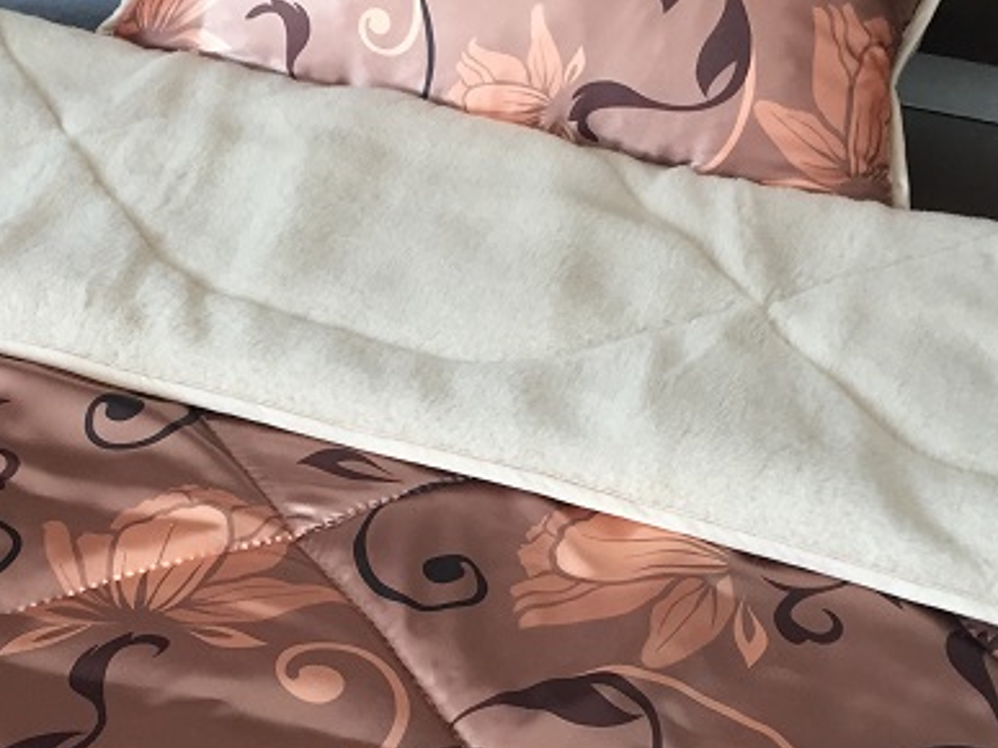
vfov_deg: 24.4
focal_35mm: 60
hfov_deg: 32.1
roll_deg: -5.5
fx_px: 1729
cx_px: 397
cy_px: 444
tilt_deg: -37.7
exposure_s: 1/33
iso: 125
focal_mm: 4.15
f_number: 2.2
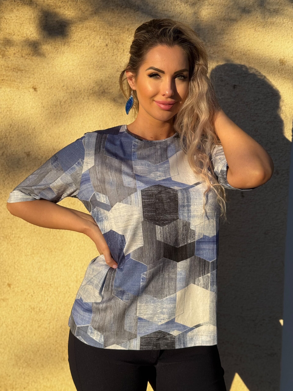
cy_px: 196
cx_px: 146
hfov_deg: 30.3
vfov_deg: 39.7
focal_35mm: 48
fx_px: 542
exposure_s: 1/3610
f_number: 1.78
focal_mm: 6.76
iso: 64
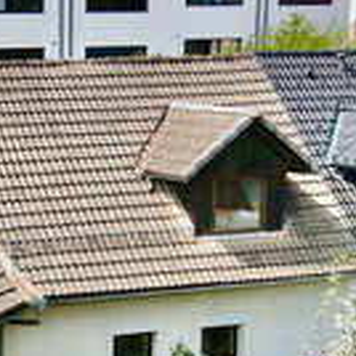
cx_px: -39
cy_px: 380
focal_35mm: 99
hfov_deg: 17.0
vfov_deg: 17.1
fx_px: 1152
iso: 100
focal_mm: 4.5
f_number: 2.8
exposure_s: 1/350
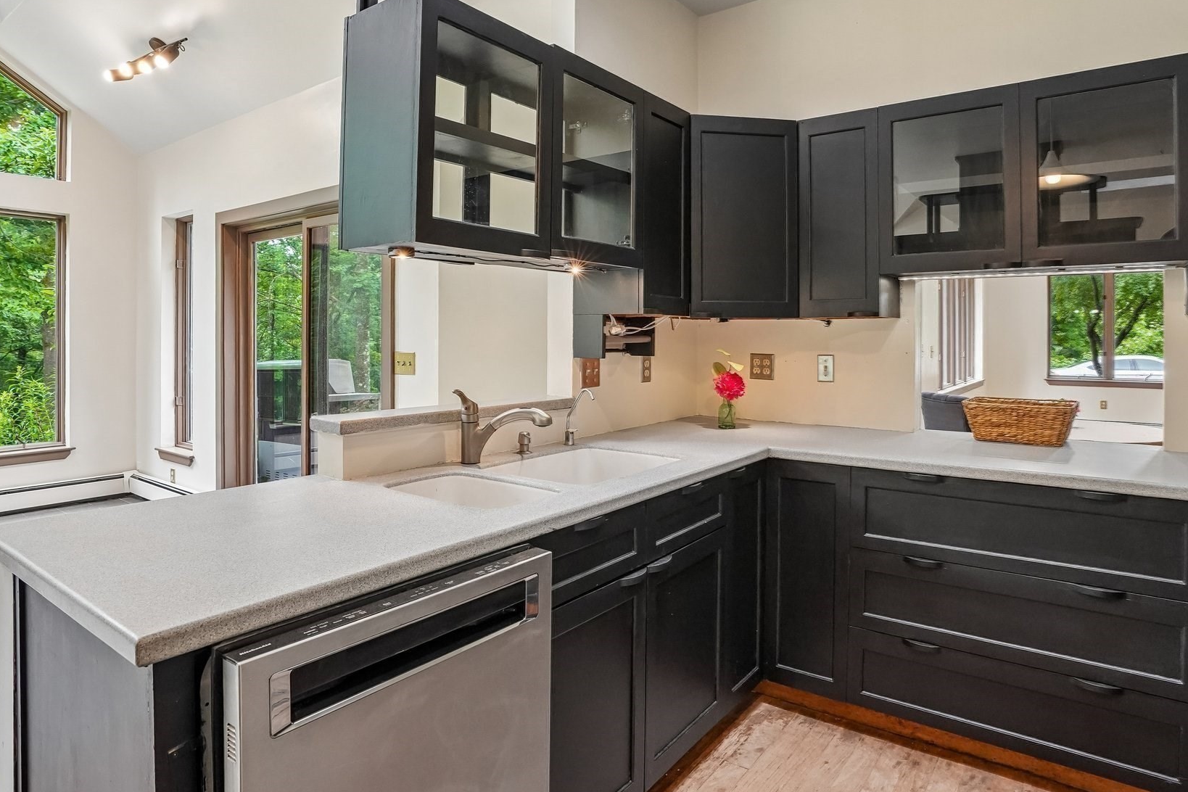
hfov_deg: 83.9
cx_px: 632
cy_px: 347
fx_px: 660
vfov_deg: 61.7
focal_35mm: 20
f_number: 8
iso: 1250
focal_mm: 16
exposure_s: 1/30
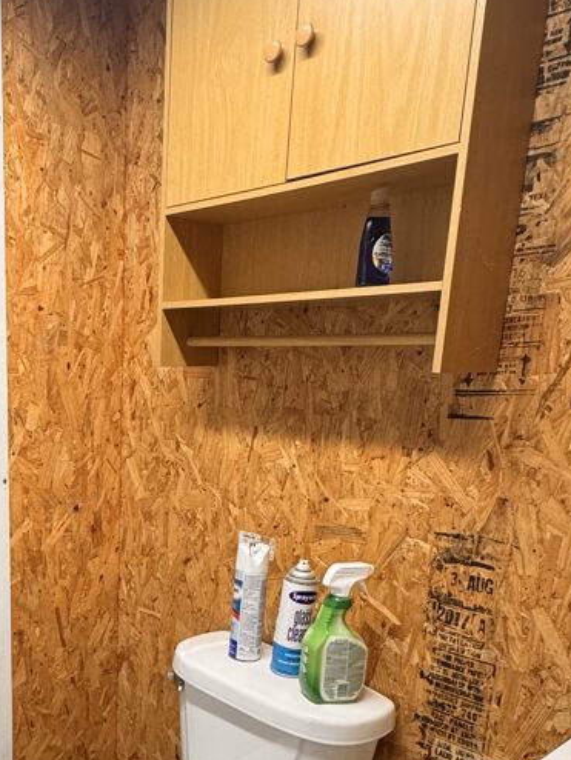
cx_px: 78
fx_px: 747
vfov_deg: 52.2
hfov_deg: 39.4
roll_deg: +0.7
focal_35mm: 34
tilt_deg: -14.7
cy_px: 545
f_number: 2.2
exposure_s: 1/120
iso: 250
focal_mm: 2.22
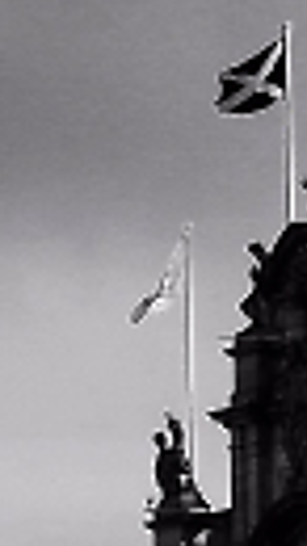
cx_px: 1257
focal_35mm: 1447
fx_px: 20968
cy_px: 113
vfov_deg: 1.5
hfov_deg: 0.8
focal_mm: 120
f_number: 9
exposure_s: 1/400
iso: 100
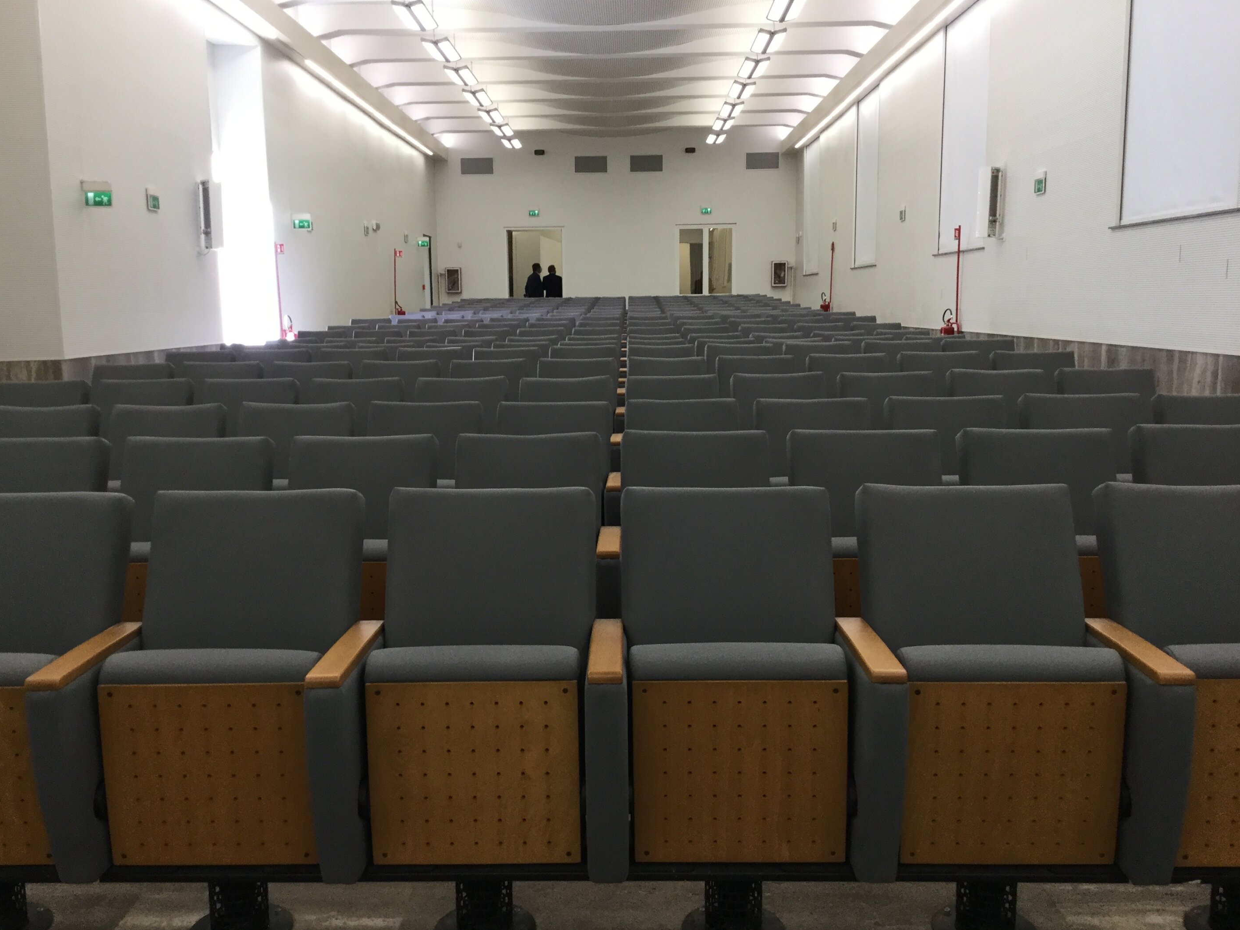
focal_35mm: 32
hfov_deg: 56.8
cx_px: 603
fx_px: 1146
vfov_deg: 44.2
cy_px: 476
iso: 40
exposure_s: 1/33
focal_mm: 3.3
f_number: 2.4
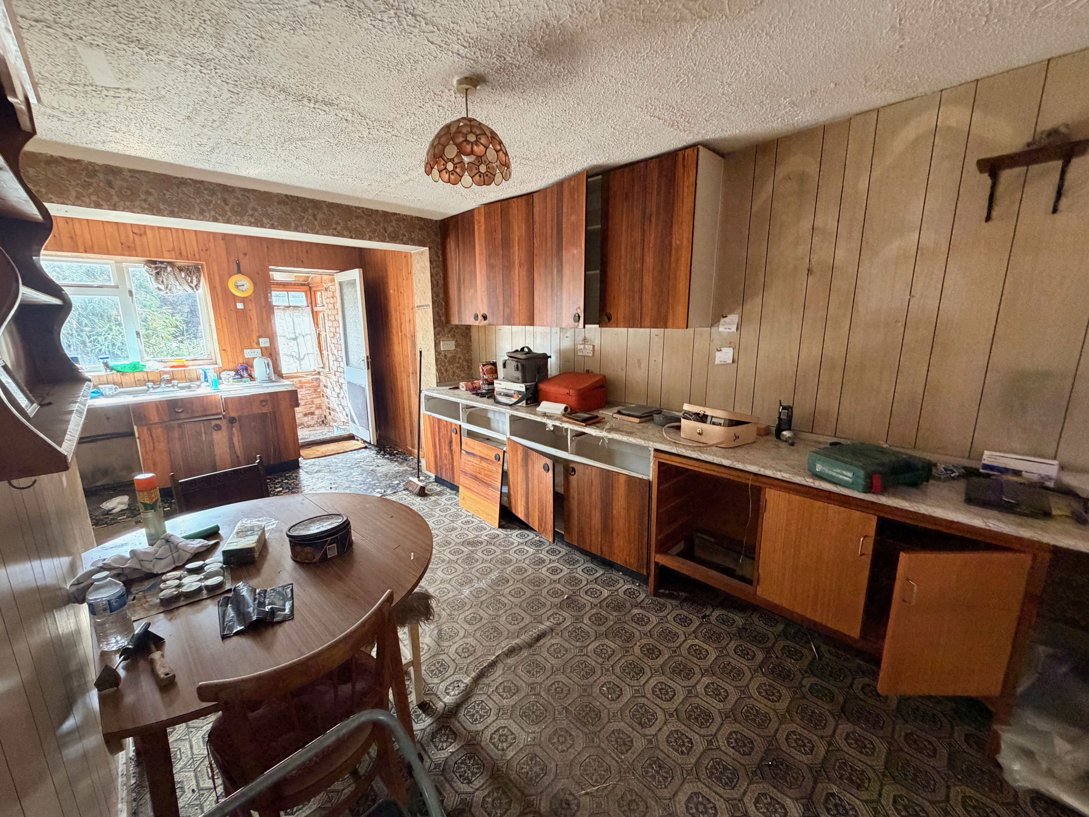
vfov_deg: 85.7
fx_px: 440
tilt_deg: -11.3
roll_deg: +0.6
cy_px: 408
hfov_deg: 102.1
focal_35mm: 14
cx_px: 544
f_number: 2.2
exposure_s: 1/60
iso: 500
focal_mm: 2.22
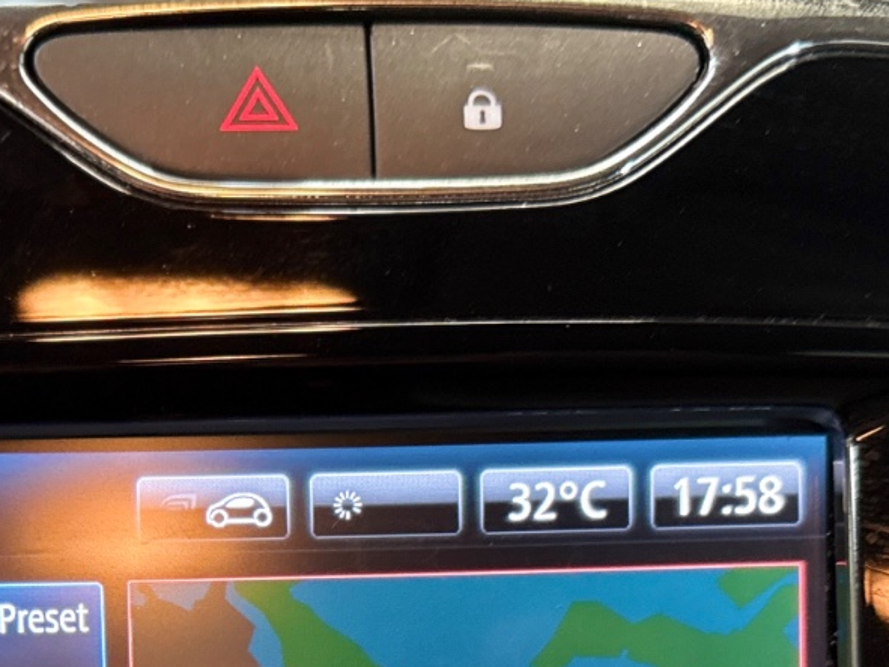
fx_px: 1669
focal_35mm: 65
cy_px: 816
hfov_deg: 29.5
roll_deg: -0.3
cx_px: 247
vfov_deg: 20.9
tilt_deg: -23.6
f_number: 1.78
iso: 640
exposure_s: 1/31
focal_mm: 6.76
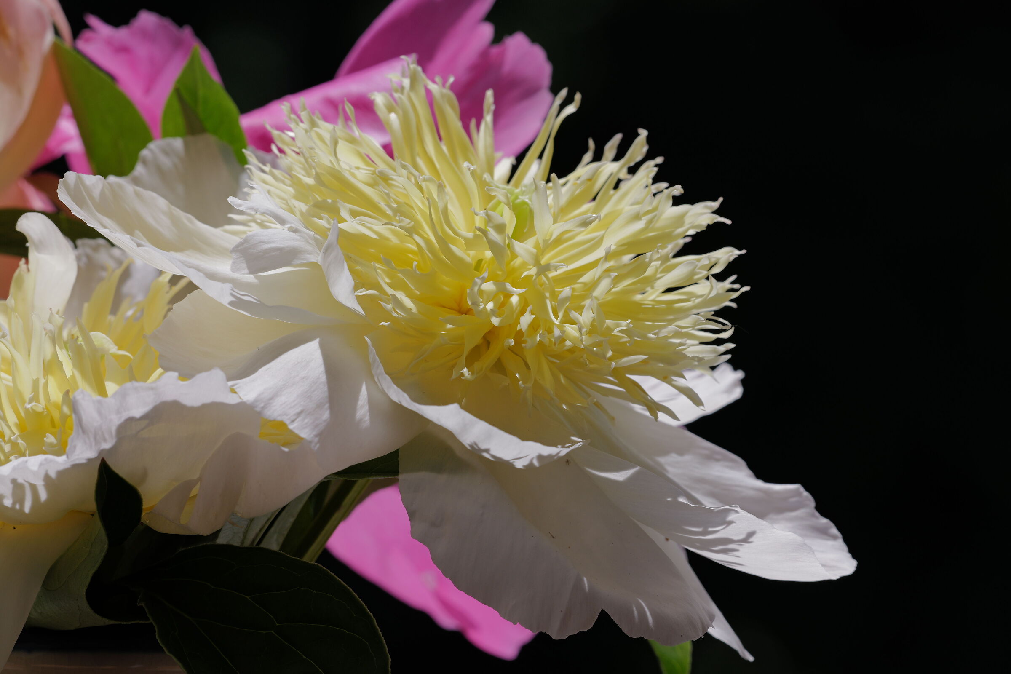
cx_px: 506
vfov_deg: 4.6
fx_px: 8312
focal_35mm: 296
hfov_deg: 7.0
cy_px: 337
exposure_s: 1/640
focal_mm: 296
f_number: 14
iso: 320
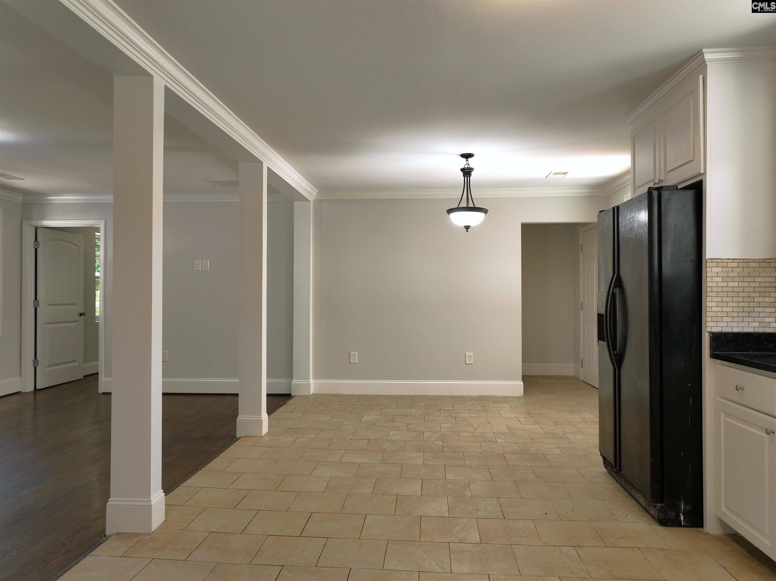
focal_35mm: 24
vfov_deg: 56.8
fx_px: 538
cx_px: 388
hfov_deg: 71.6
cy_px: 290
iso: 100
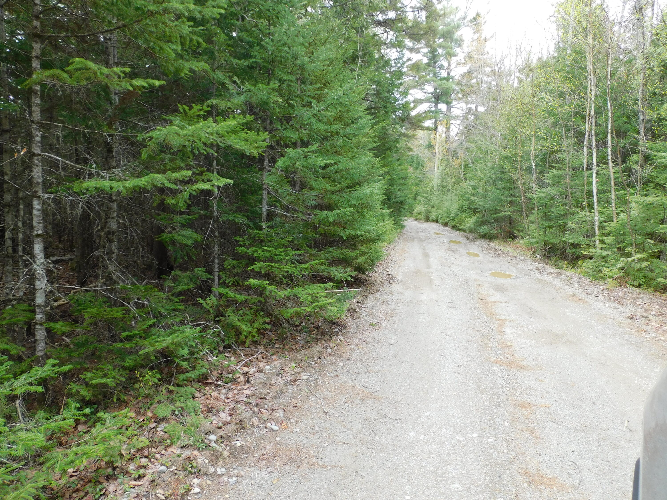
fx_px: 462
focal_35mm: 24
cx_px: 334
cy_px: 250
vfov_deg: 56.8
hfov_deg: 71.6
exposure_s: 1/125
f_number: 3.3
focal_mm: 4.3
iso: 125
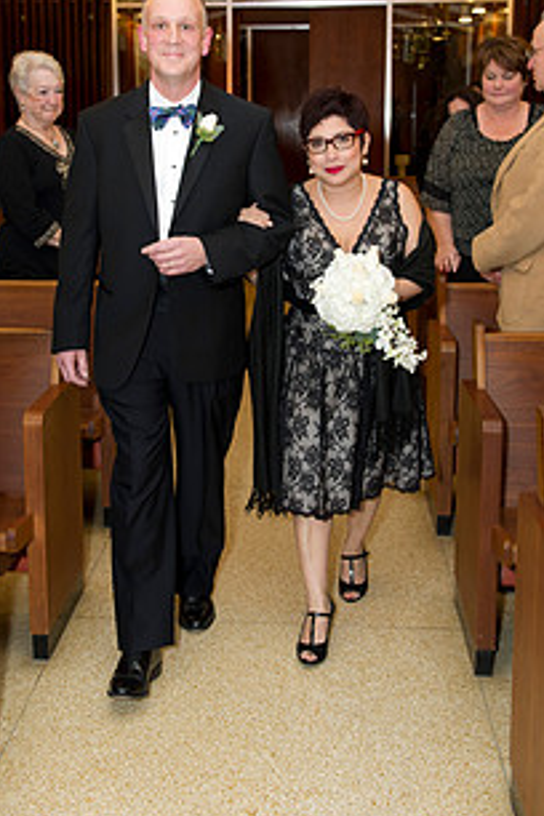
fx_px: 1065
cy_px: 275
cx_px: 217
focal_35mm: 47
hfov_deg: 28.6
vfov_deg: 41.4
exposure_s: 1/160
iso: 1600
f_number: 4
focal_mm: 32
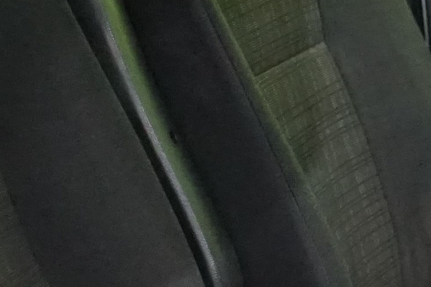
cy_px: 490
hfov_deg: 11.9
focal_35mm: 170
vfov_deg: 7.9
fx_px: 2035
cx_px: 473
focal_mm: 28
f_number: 3.5
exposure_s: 1/50
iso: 6400
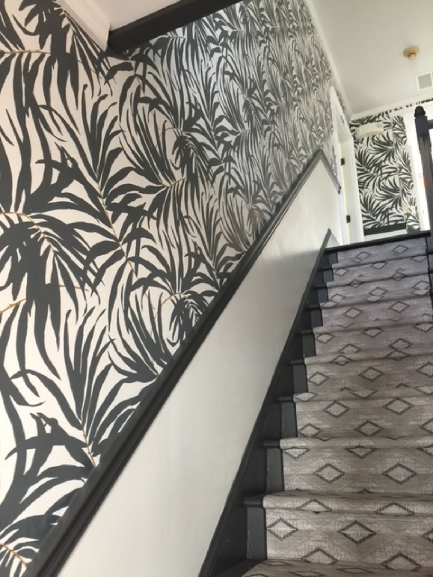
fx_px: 484
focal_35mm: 29
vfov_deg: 61.7
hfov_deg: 48.2
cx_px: 216
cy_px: 288
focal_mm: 4.2
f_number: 2.2
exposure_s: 1/15
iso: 80
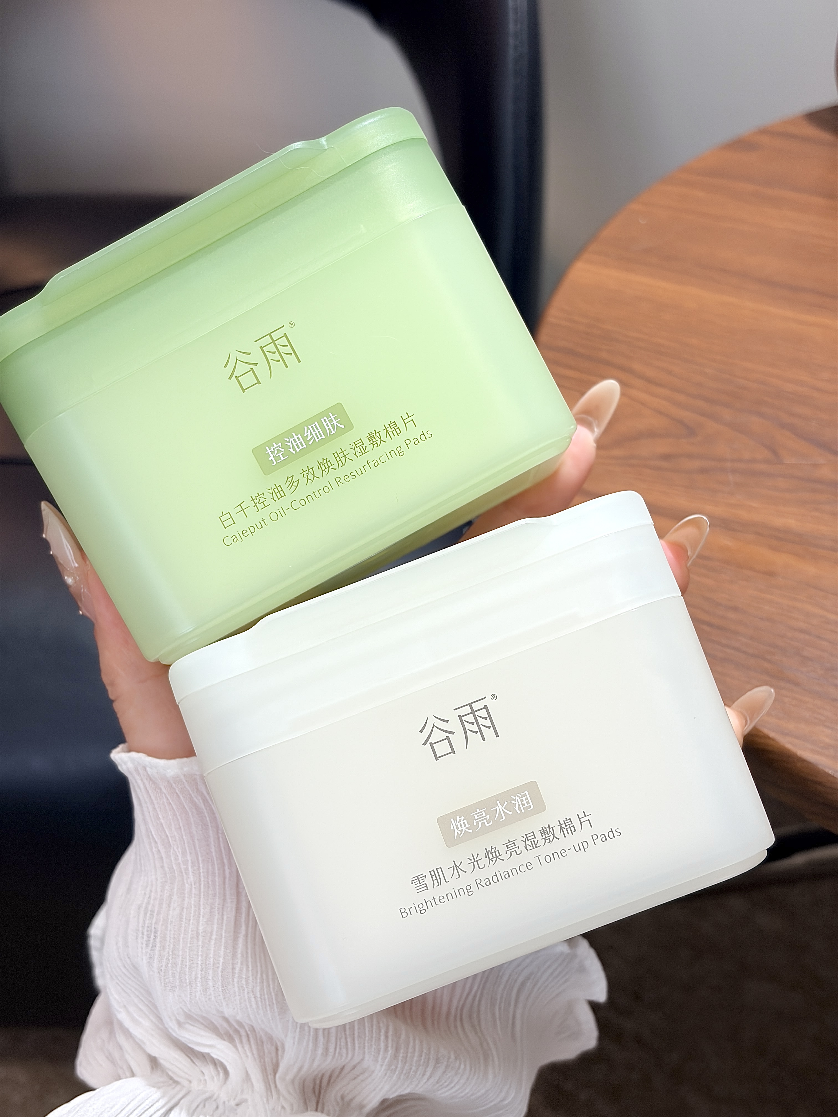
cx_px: 419
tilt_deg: -42.8
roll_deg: +3.0
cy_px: 558
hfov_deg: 28.0
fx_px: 1678
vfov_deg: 36.8
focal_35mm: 52
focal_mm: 5.96
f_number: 1.6
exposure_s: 1/79
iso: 50
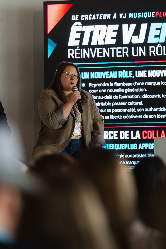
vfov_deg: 10.3
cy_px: 124
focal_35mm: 200
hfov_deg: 6.9
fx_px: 1383
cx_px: 83
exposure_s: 1/250
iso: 2500
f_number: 2.8
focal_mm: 200
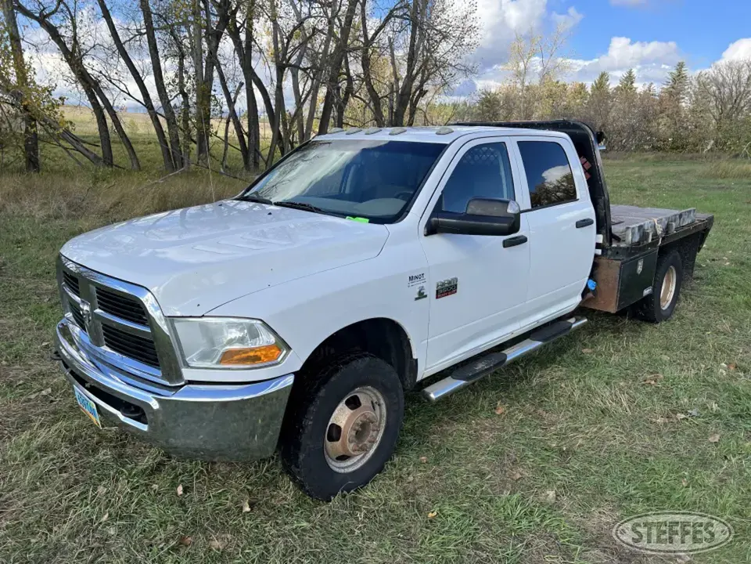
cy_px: 282
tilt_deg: -16.2
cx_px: 376
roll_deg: -3.3
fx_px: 564
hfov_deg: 67.3
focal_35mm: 26
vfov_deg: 53.1
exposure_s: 1/2571
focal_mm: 5.7
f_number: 1.5
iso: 50
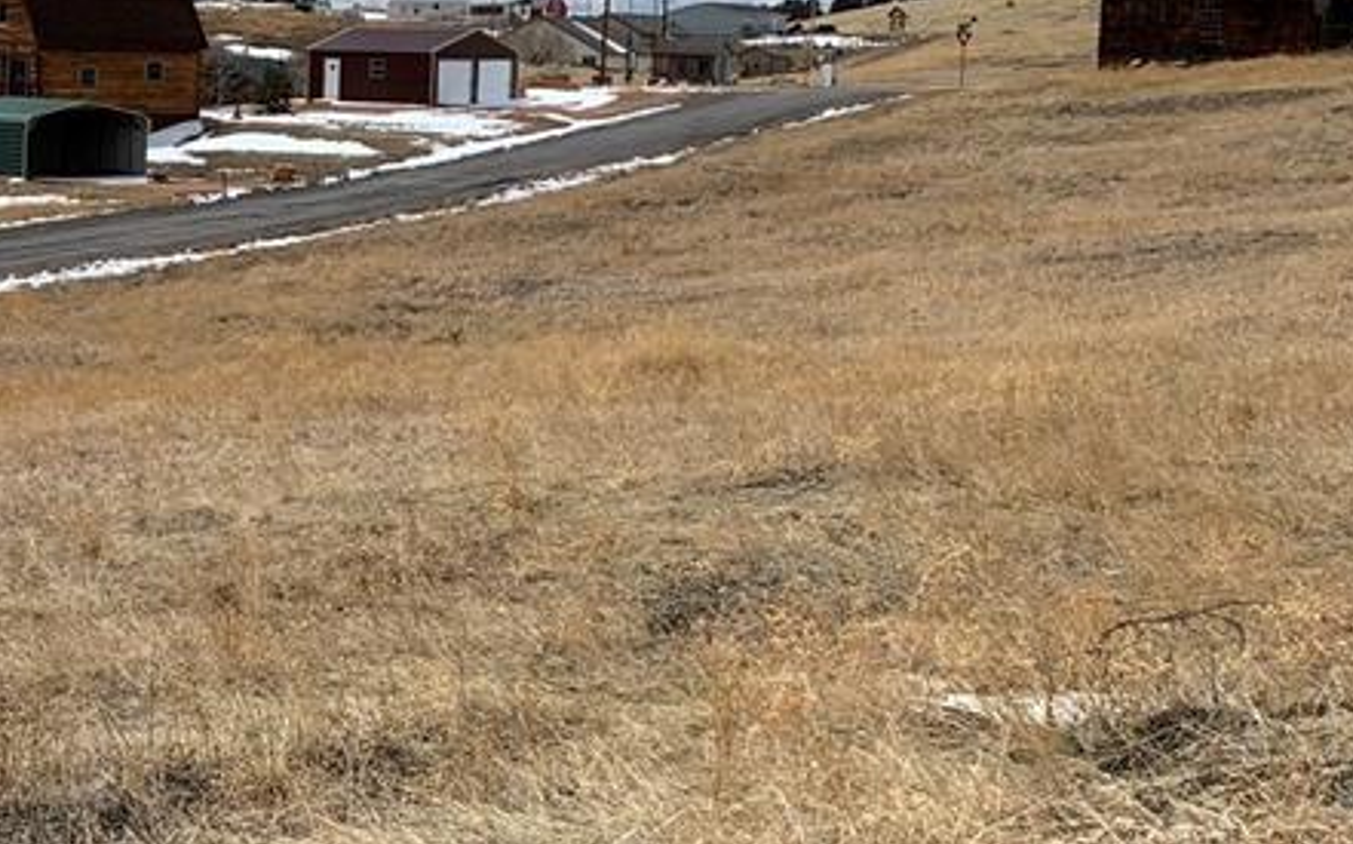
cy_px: 315
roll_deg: -1.1
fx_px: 2358
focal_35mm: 64
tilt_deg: -6.5
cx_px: 95
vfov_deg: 20.2
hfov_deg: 30.4
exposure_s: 1/4902
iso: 25
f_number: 1.8
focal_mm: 4.25
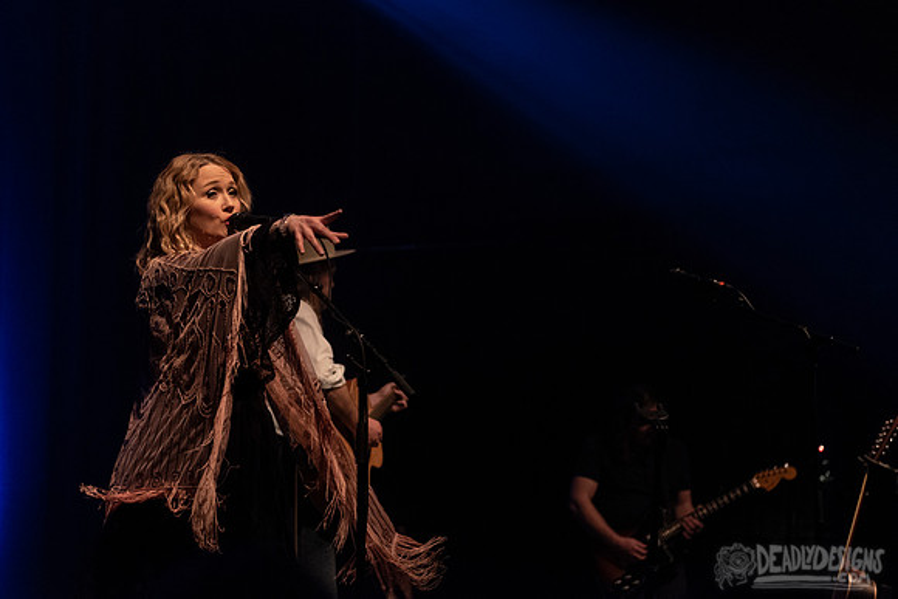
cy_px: 254
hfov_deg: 25.2
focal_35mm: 81
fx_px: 2010
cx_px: 487
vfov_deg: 17.0
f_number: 3.2
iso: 2500
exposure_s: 1/200
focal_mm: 70
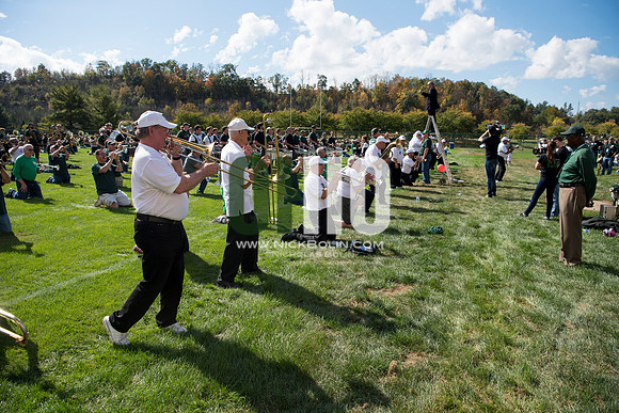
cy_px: 206
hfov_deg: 73.7
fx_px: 413
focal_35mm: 24
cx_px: 310
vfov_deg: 53.2
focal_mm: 24
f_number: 4.5
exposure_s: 1/1600
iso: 250
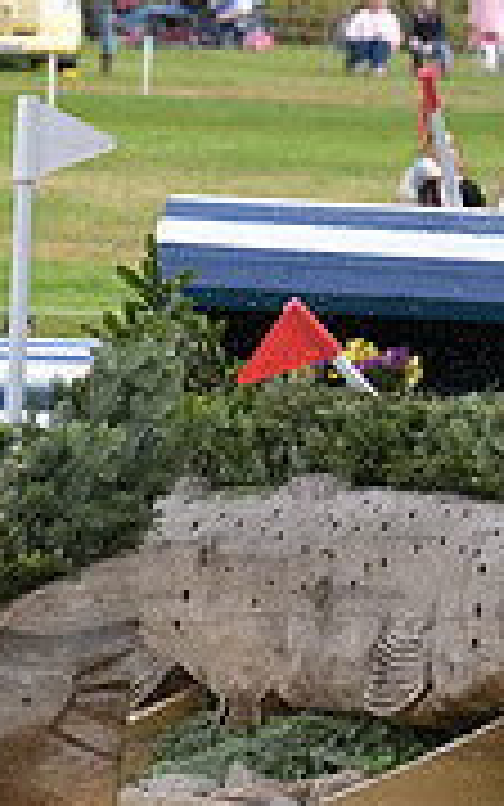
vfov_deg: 2.7
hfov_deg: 1.7
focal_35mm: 791
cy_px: 315
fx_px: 17370
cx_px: -688
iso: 720
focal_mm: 160
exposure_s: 1/1250
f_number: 5.6
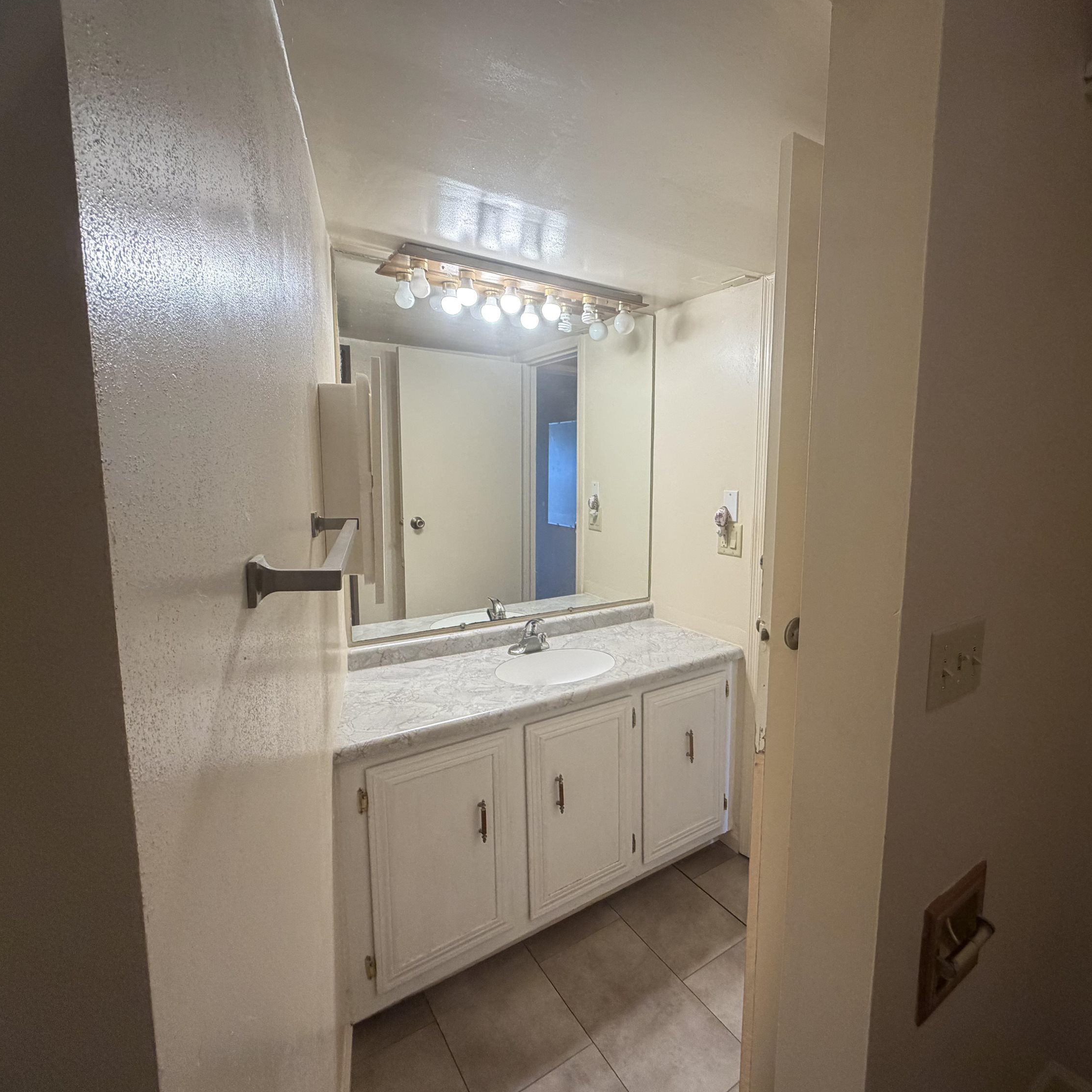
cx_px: 653
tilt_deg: -7.6
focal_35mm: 17
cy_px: 540
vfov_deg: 84.0
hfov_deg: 83.0
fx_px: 607
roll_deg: -0.5
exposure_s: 1/120
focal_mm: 2.22
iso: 250
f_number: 2.2
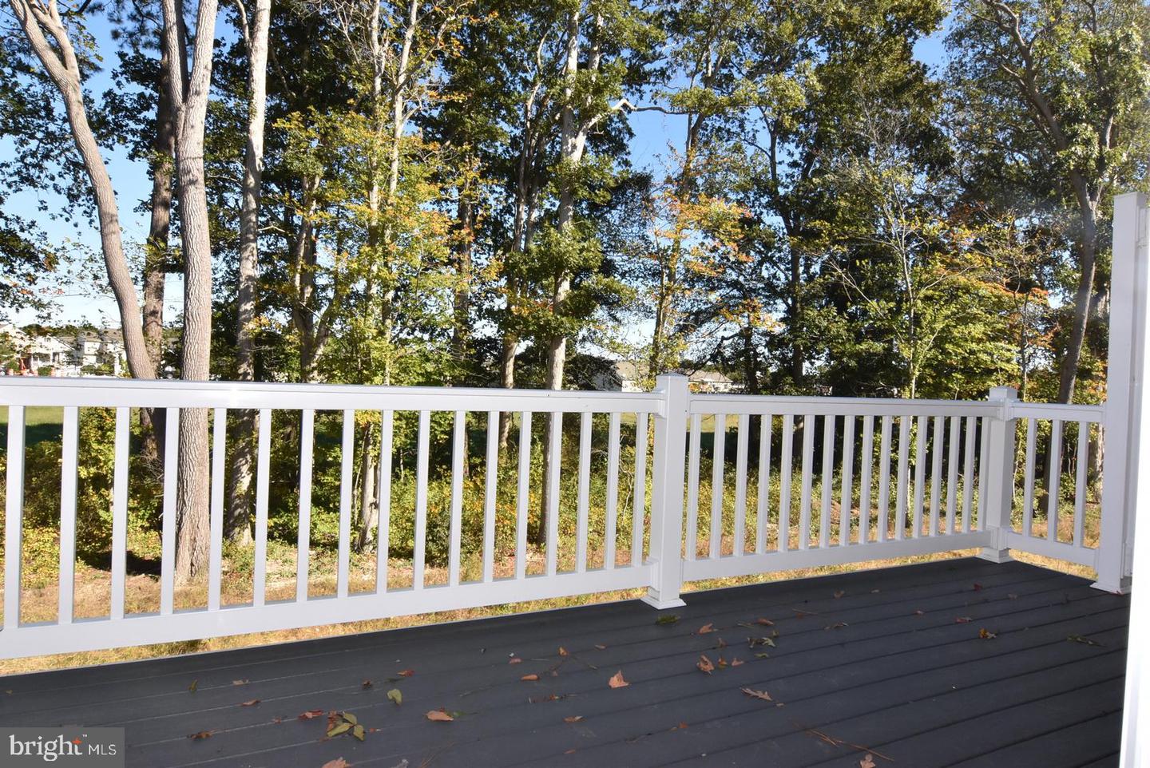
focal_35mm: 22
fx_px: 719
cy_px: 384
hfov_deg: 77.3
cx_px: 575
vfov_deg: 56.2
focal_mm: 15
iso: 800
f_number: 22
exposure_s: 1/200
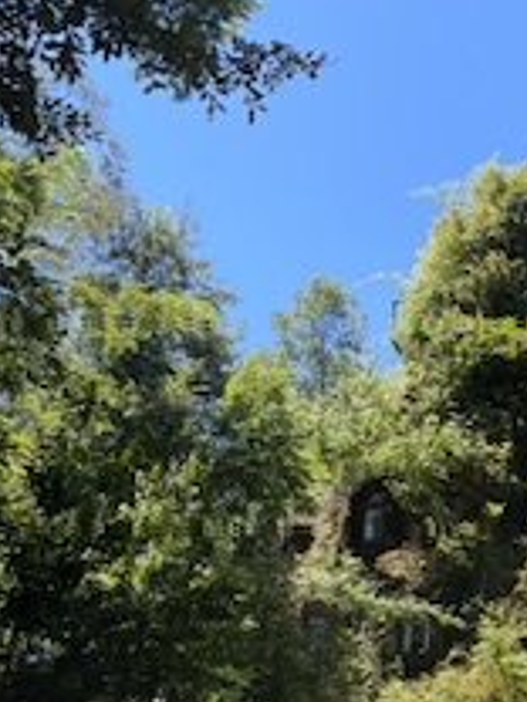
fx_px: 1218
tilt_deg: +19.3
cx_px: 554
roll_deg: -0.7
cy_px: 530
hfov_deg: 23.2
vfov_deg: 31.6
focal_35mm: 60
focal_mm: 4.2
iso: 50
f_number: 1.6
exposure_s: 1/1490
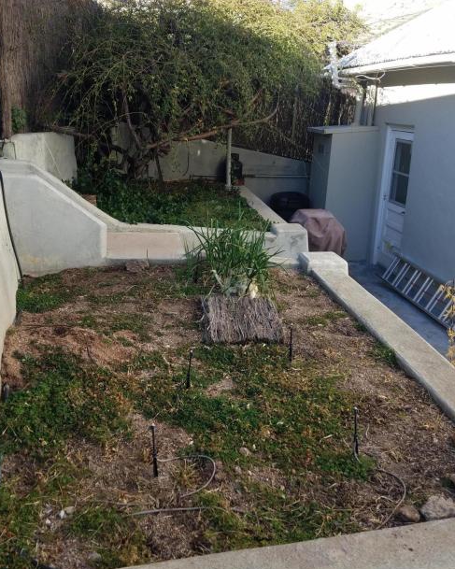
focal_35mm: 32
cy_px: 268
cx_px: 187
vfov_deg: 55.6
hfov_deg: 45.6
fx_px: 539
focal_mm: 4.2
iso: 50
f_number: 1.7
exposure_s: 1/494
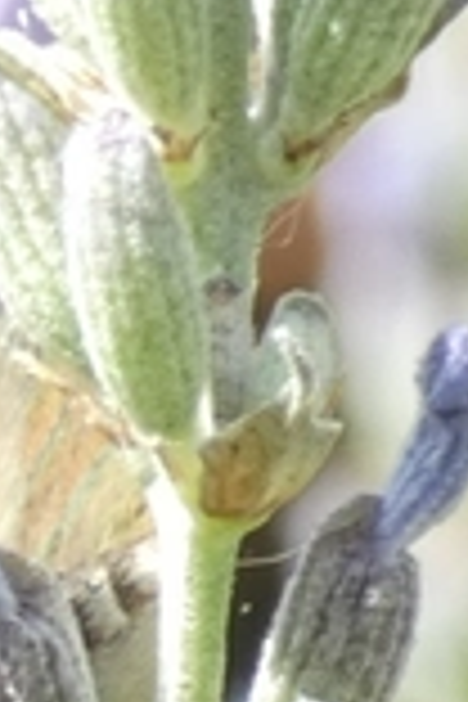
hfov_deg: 2.6
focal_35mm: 534
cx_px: -306
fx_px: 10412
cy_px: 846
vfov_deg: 3.9
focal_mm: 22.4
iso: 80
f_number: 5.2
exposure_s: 1/100
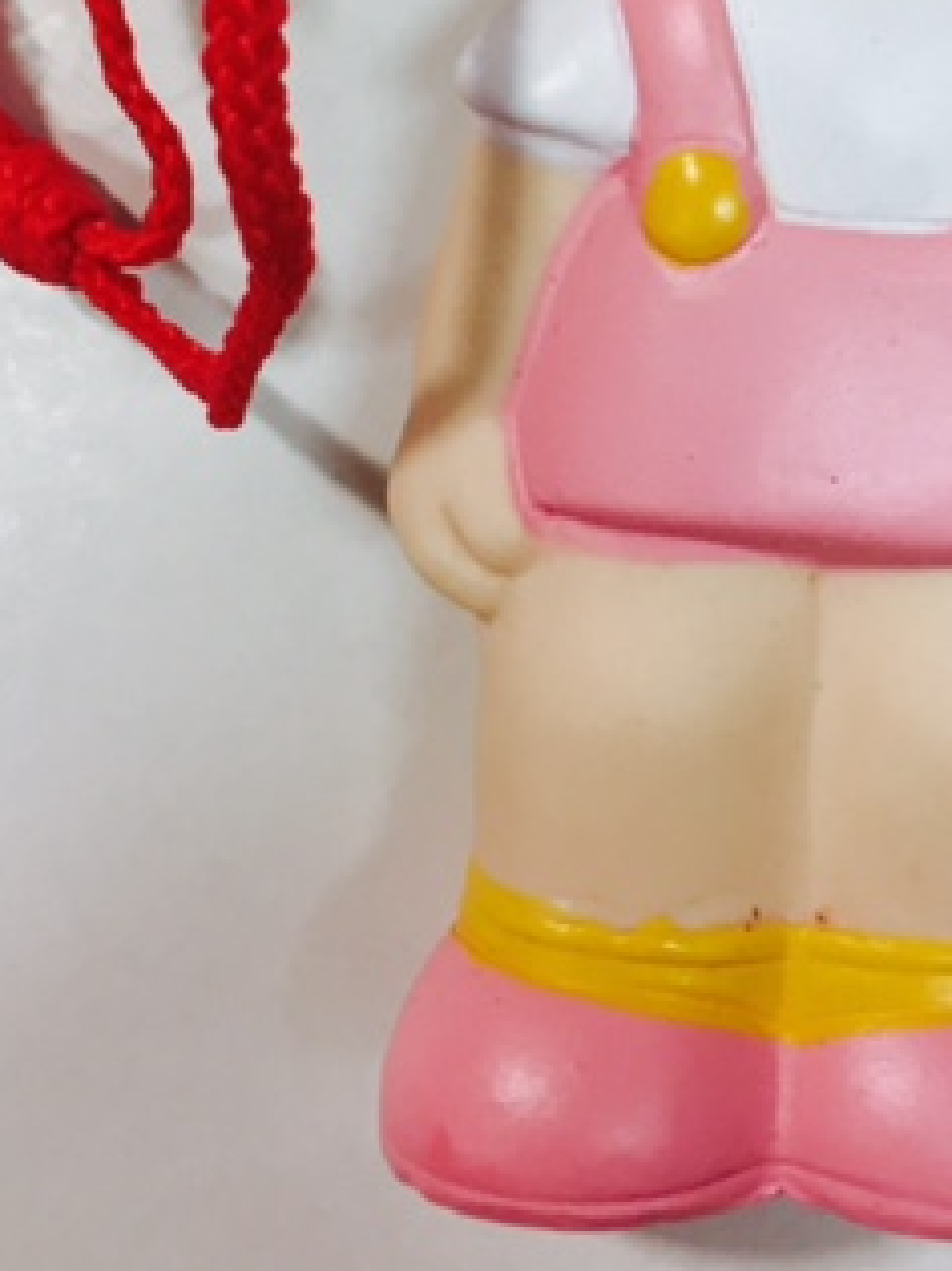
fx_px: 2165
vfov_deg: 30.6
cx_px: 758
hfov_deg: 24.4
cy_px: 28
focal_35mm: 59
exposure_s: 1/33
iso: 50
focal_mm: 4.15
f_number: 2.2
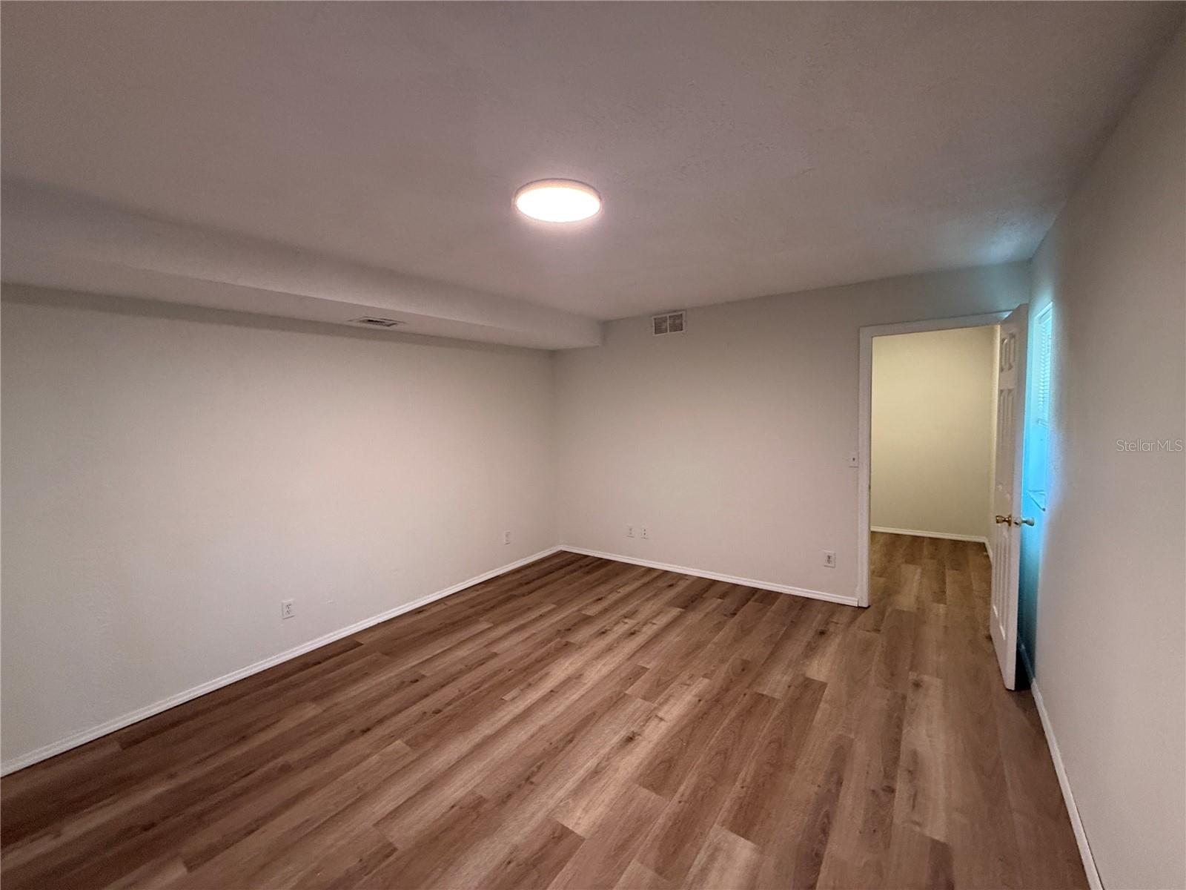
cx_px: 593
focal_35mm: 14
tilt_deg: -3.8
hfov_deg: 102.1
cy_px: 445
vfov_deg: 85.7
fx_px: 480
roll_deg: +2.4
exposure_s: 1/60
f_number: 2.2
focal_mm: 2.22
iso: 500
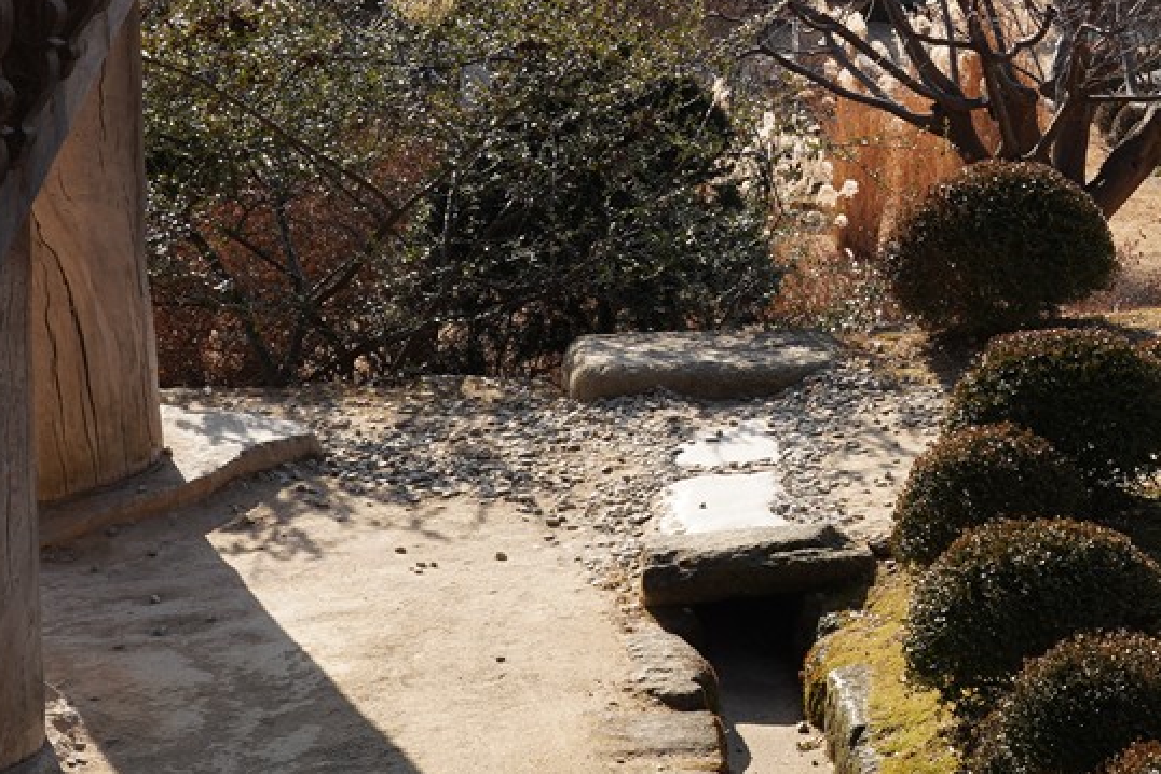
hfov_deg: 16.3
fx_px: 3839
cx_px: 1472
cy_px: 13
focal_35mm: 119
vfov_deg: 11.4
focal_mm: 32
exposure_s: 1/100
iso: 100
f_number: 10
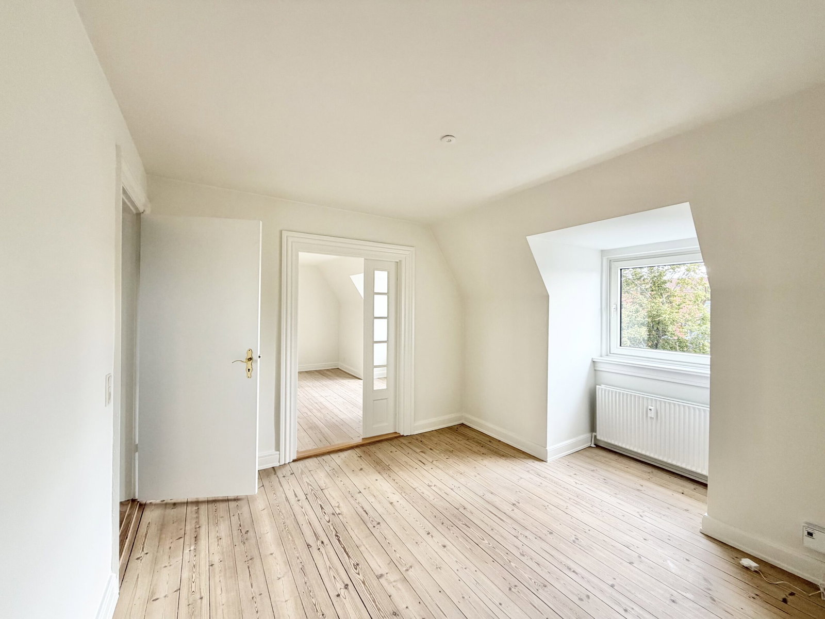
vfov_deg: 85.7
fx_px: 334
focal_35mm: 14
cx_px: 412
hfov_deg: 102.1
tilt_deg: -0.1
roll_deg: -0.6
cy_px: 310
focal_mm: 2.22
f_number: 2.2
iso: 125
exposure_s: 1/121
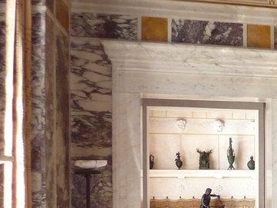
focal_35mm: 83
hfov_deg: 19.4
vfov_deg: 17.5
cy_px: 193
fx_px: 664
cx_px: 455
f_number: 3.3
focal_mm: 4.1
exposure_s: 1/30
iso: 200
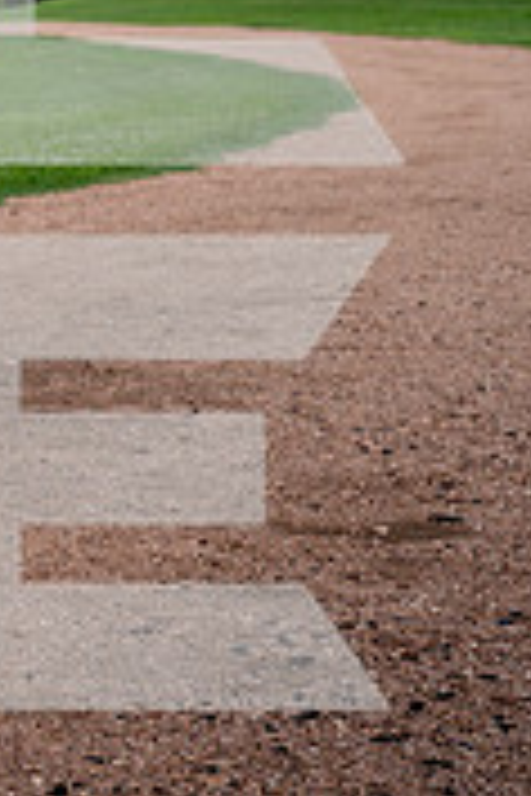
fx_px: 3119
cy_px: -70
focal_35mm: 141
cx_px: -742
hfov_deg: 8.8
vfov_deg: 14.2
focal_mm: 43
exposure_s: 1/640
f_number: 5.6
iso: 100
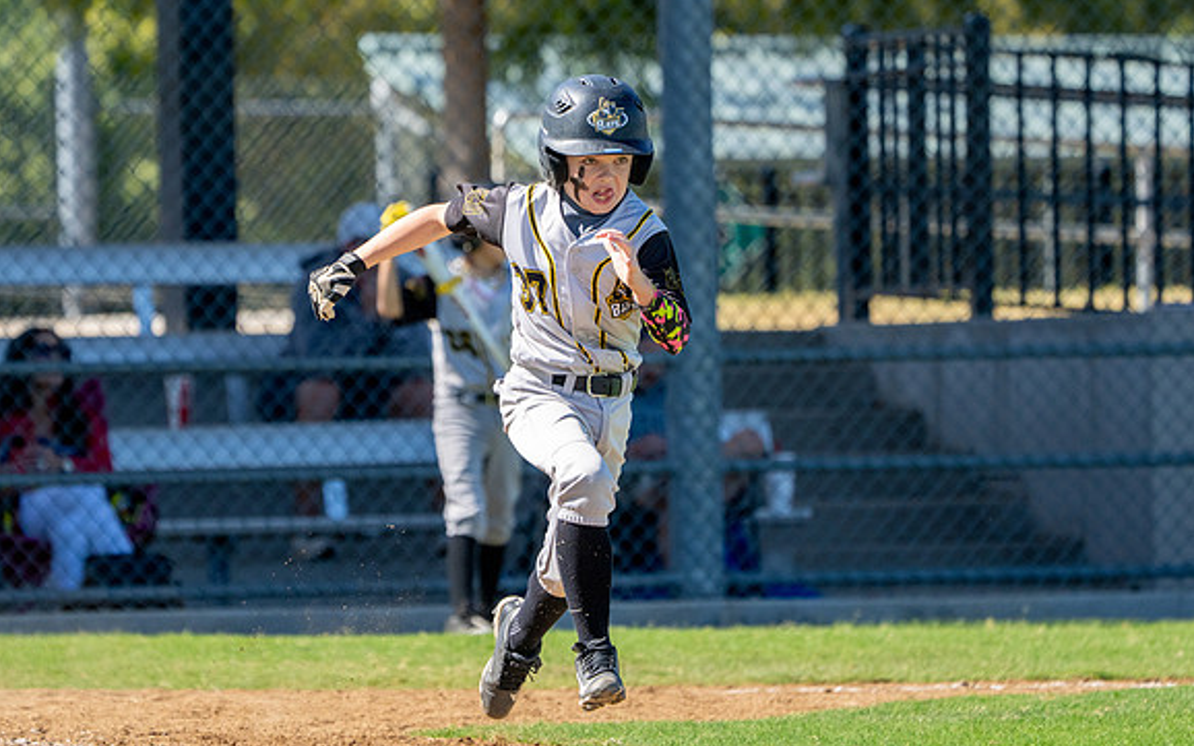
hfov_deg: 5.1
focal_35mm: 415
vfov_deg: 3.2
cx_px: 480
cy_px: 356
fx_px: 13502
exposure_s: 1/3200
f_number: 5.6
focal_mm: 288
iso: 1000
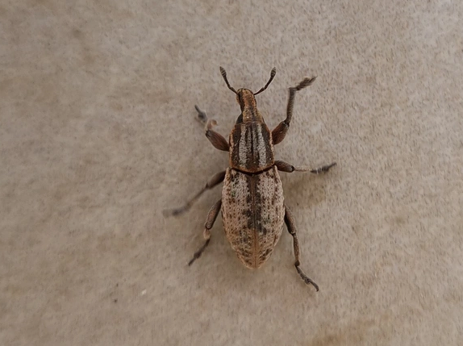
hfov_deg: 61.7
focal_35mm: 29
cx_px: 240
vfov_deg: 48.1
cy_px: 186
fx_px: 387
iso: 50
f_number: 1.8
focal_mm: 5.4
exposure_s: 1/132
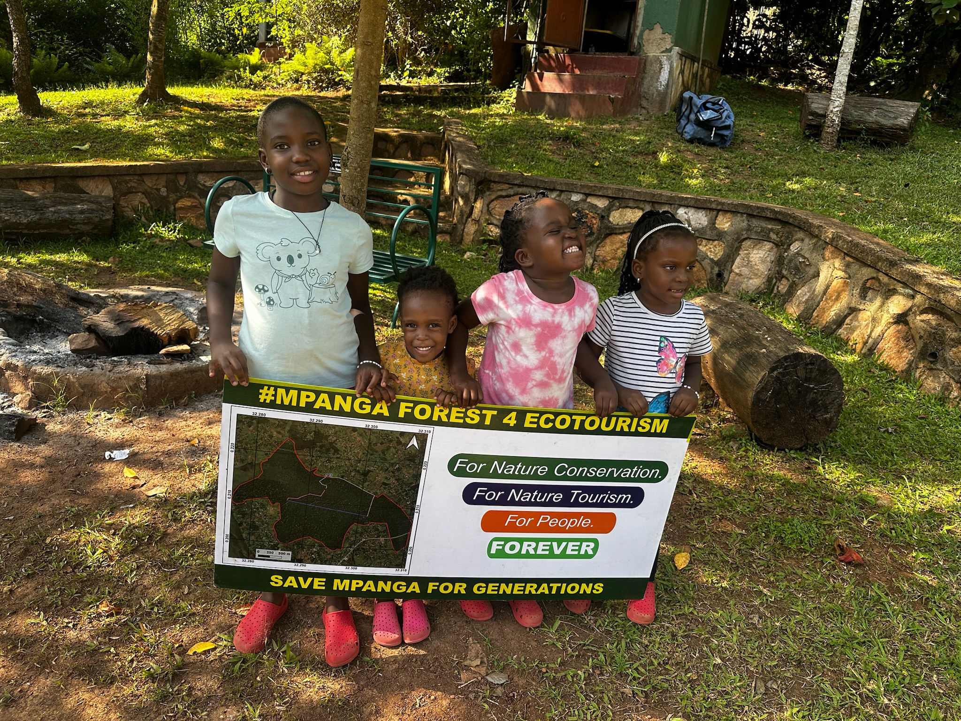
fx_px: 666
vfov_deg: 56.8
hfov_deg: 71.6
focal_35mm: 24
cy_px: 360
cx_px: 480
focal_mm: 6.86
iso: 80
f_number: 1.78
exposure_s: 1/384
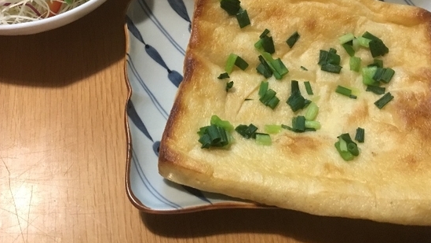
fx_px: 526
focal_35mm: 46
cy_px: 36
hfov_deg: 44.4
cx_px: 180
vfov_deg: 25.4
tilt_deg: -58.4
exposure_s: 1/15
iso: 100
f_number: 2.2
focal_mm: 4.15
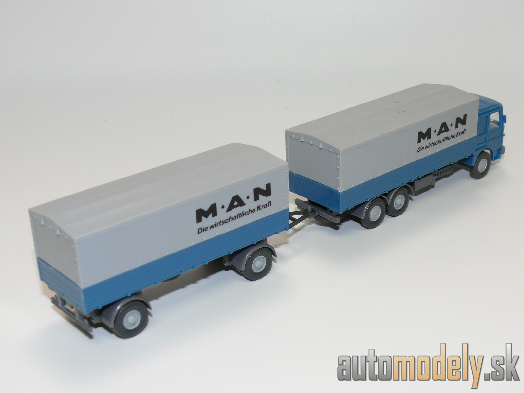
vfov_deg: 26.6
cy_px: 196
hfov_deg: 34.9
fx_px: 833
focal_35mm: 55
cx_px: 262
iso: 100
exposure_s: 1/30
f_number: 4
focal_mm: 9.6
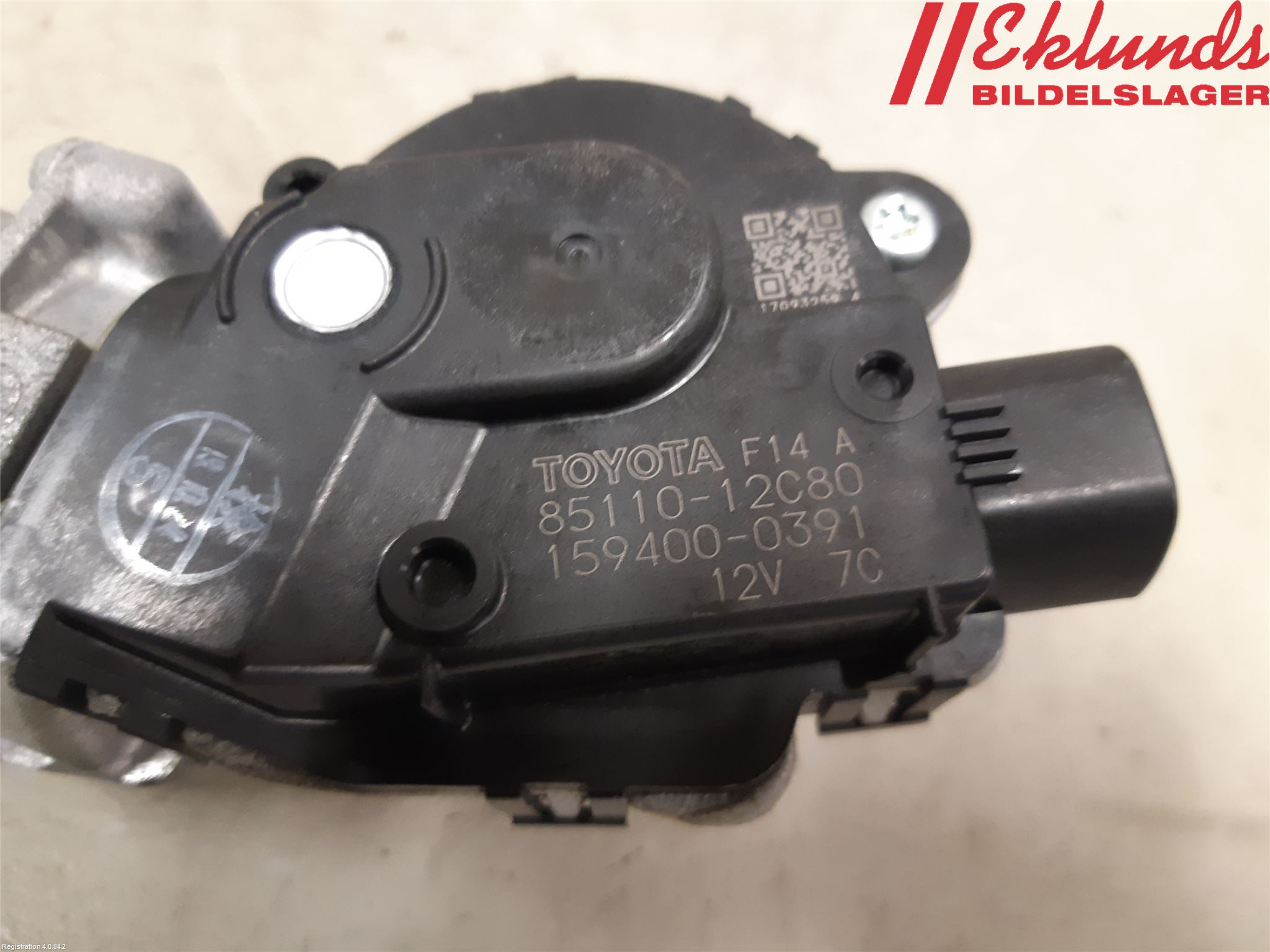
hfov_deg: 67.3
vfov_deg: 53.1
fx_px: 954
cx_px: 635
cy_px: 476
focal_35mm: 26
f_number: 1.7
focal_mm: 3.93
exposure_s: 1/25
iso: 250
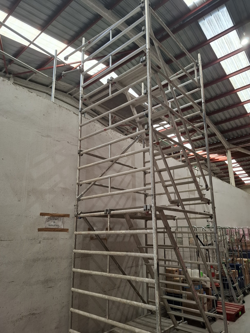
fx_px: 221
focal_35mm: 23
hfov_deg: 58.9
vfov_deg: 73.9
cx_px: 125
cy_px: 166
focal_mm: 5.54
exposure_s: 1/100
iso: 125
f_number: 1.8
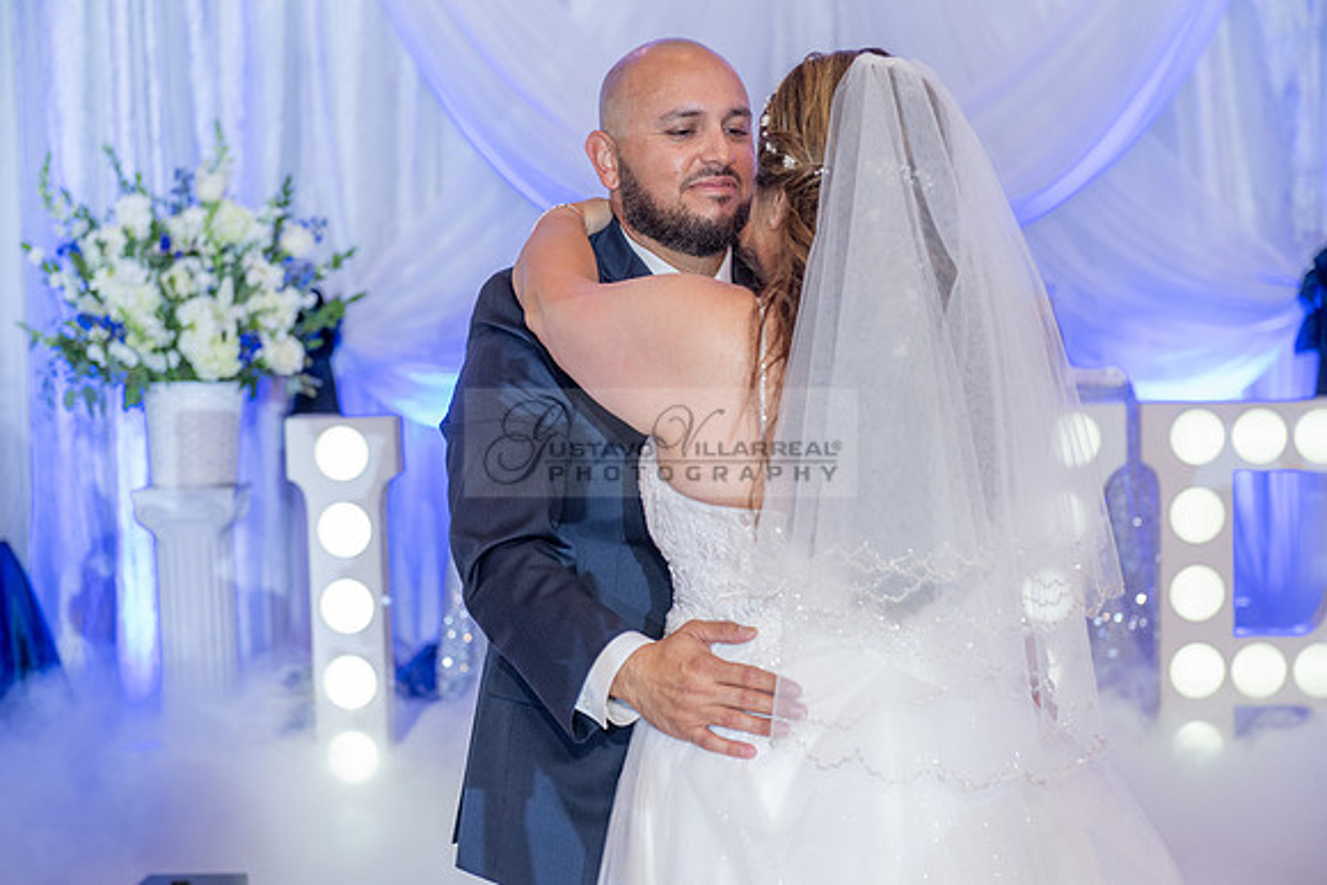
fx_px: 2581
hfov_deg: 28.8
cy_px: 442
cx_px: 664
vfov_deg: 19.5
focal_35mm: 70
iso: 1600
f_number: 4
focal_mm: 70
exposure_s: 1/200
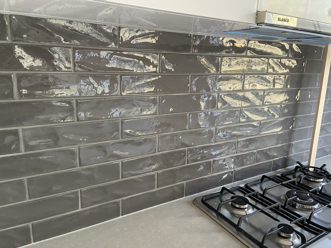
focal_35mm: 26
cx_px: 166
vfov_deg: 53.1
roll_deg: -2.3
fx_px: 249
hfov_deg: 67.3
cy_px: 124
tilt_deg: -13.4
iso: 500
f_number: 1.8
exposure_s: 1/42
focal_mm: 4.25
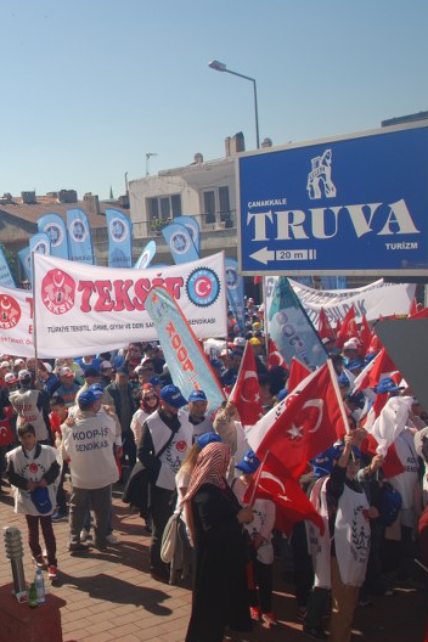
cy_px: 322
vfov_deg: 47.4
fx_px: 731
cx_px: -24
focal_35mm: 41
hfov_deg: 29.8
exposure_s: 1/200
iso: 100
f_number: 10
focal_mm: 18
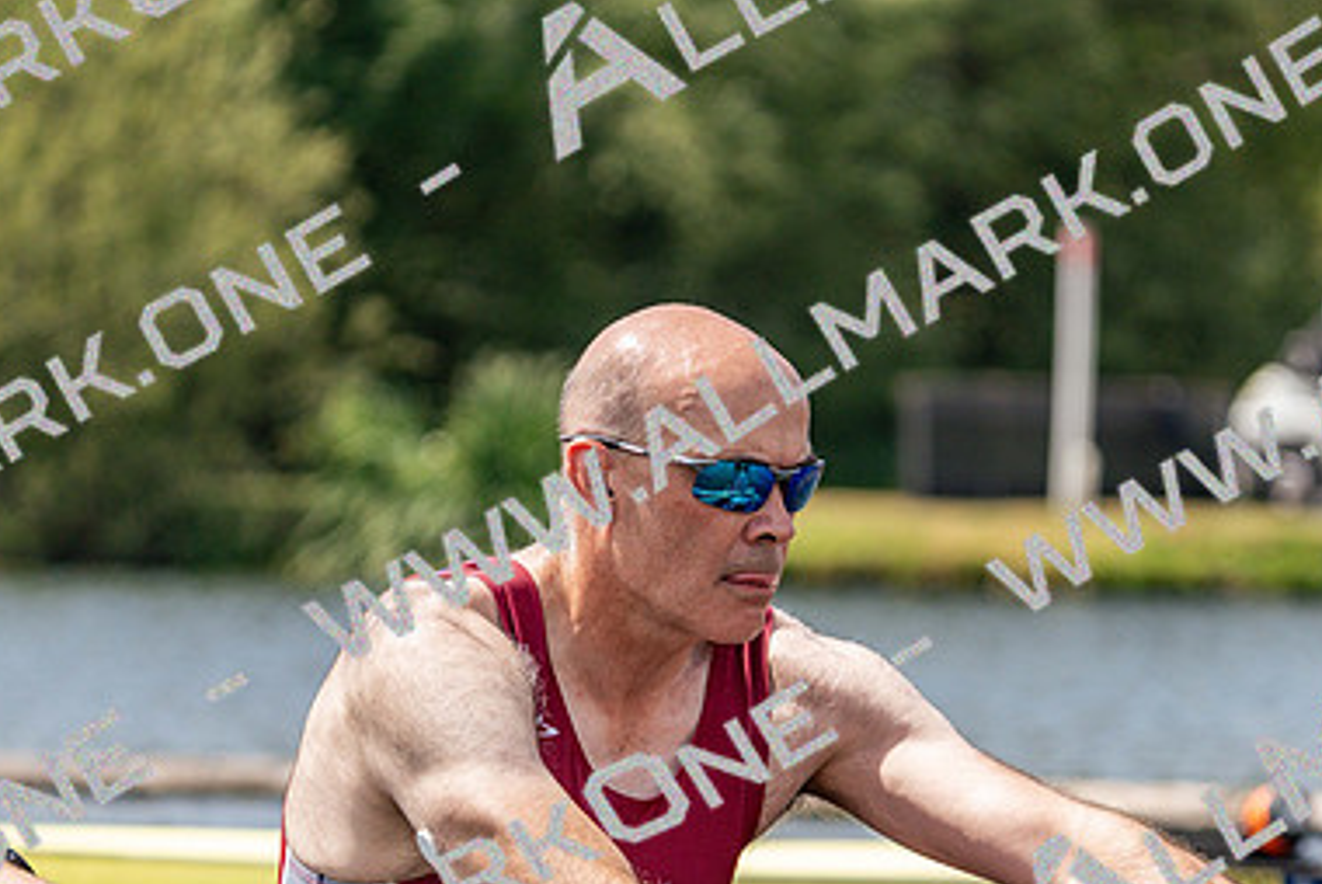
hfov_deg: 6.4
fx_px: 11833
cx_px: 734
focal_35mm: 322
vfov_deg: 4.3
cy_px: 670
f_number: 5.6
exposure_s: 1/1600
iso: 250
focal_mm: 211
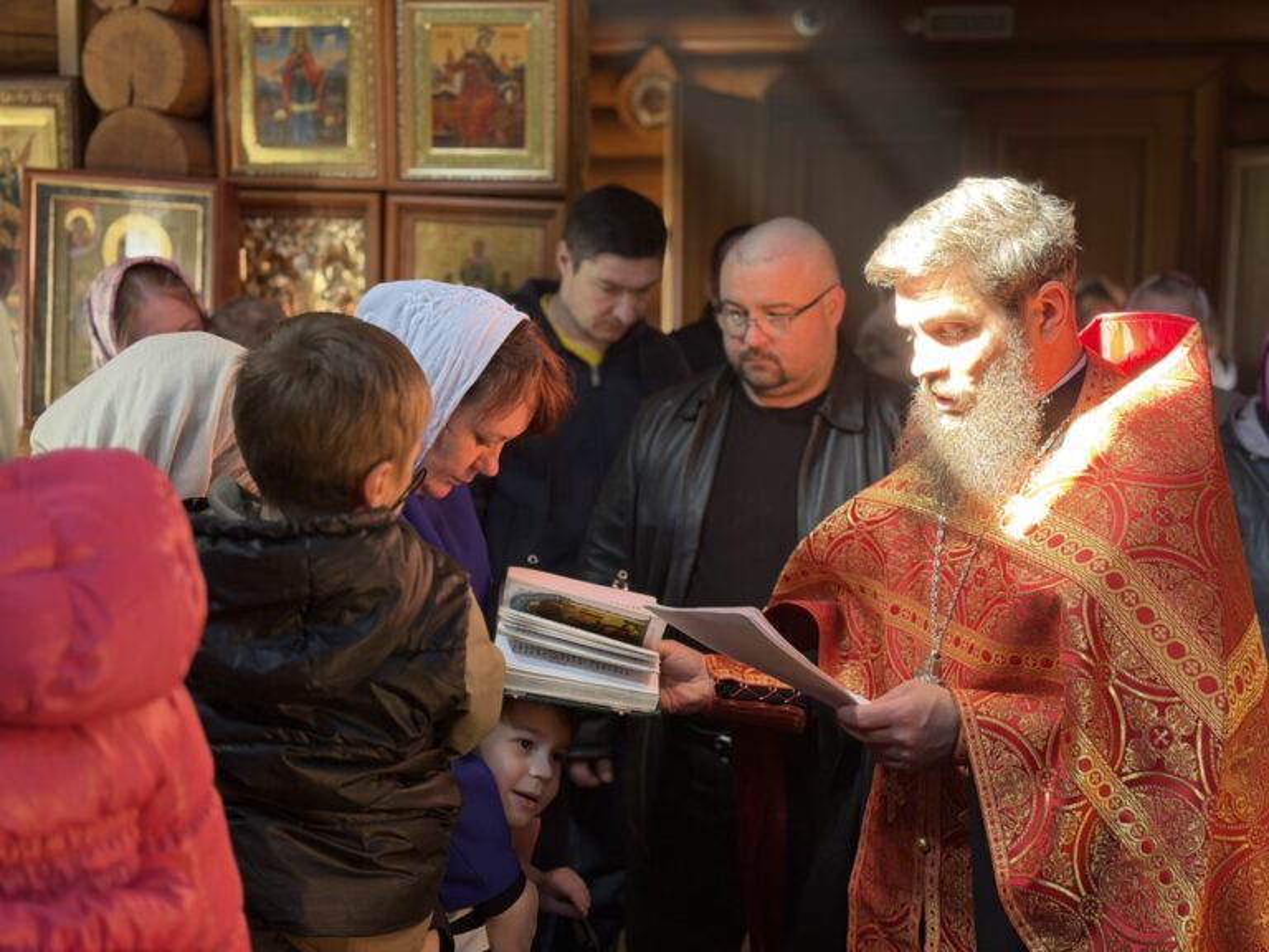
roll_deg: -1.6
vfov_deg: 30.3
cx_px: 634
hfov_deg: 39.7
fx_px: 1760
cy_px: 476
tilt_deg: -7.3
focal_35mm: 48
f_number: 1.78
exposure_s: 1/60
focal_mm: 6.76
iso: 160
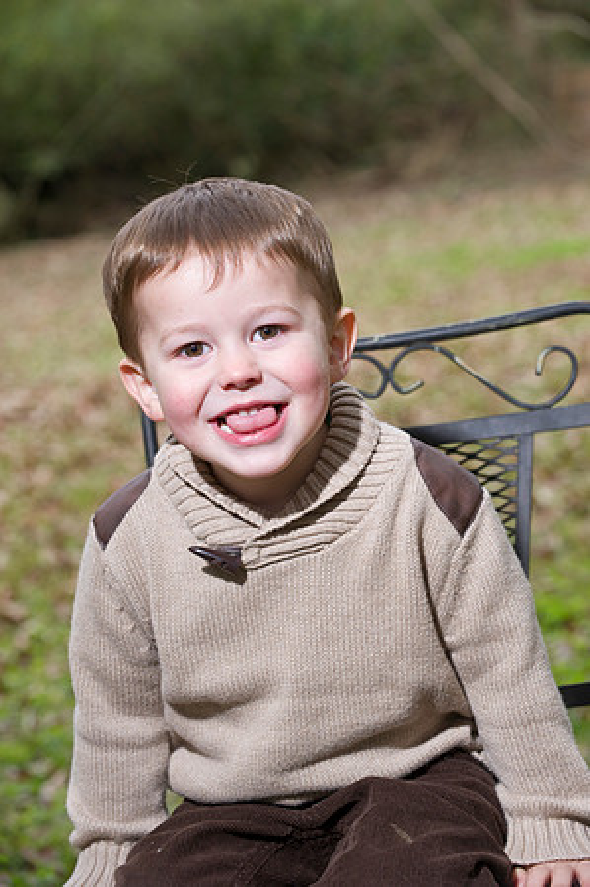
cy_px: 444
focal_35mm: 116
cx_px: 295
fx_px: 2858
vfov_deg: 17.7
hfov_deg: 11.8
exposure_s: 1/125
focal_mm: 116
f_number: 6.3
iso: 800
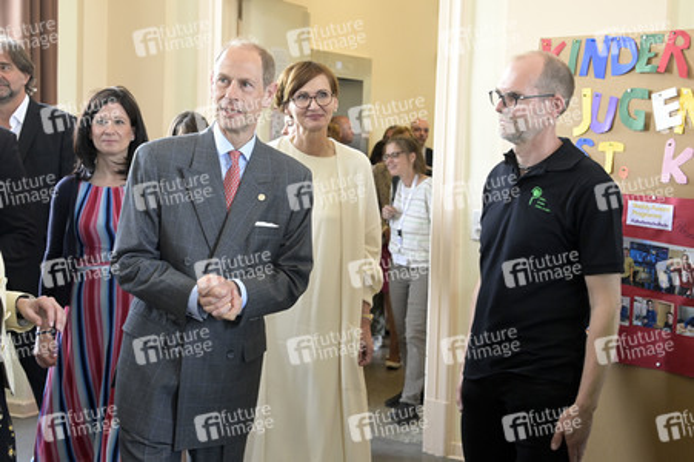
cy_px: 231
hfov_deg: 38.2
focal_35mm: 52
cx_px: 347
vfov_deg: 26.0
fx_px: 1002
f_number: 5.6
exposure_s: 1/125
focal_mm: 52
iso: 4000
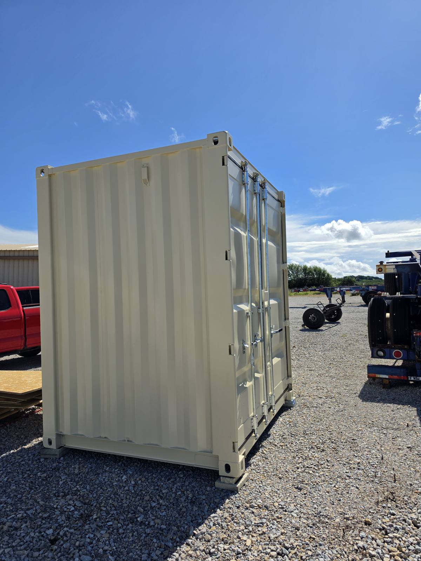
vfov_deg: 73.9
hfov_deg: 58.9
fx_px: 373
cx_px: 210
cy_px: 280
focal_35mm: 23
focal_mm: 6.5
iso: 40
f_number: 1.4
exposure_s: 1/7939
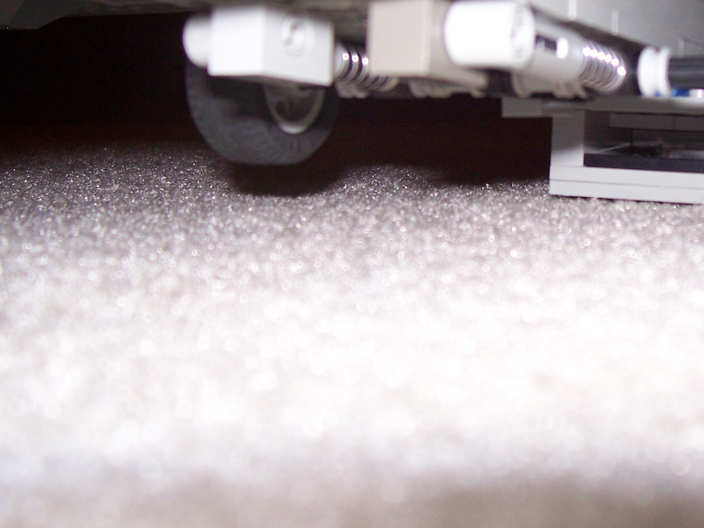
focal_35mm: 57
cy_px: 137
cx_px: 551
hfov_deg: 32.9
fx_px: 1159
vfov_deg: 25.4
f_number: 2.7
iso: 125
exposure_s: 1/60
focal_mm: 5.6
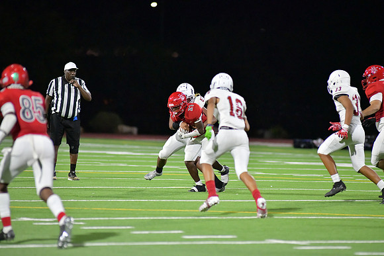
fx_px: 3201
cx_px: 192
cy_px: 128
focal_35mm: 300
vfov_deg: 4.6
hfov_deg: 6.9
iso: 9000
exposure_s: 1/1250
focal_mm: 300
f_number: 4
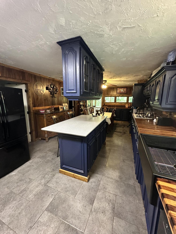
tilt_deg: -10.3
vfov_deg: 102.1
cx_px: 88
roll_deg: -0.7
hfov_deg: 85.7
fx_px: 95
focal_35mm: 14
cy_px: 117
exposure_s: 1/60
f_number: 2.2
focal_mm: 2.22
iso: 800
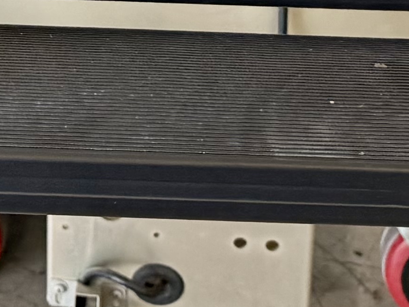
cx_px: -37
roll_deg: -0.3
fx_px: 1855
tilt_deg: -15.3
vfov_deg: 7.9
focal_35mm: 157
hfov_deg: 12.4
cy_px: -678
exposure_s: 1/121
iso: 160
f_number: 1.78
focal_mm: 6.76
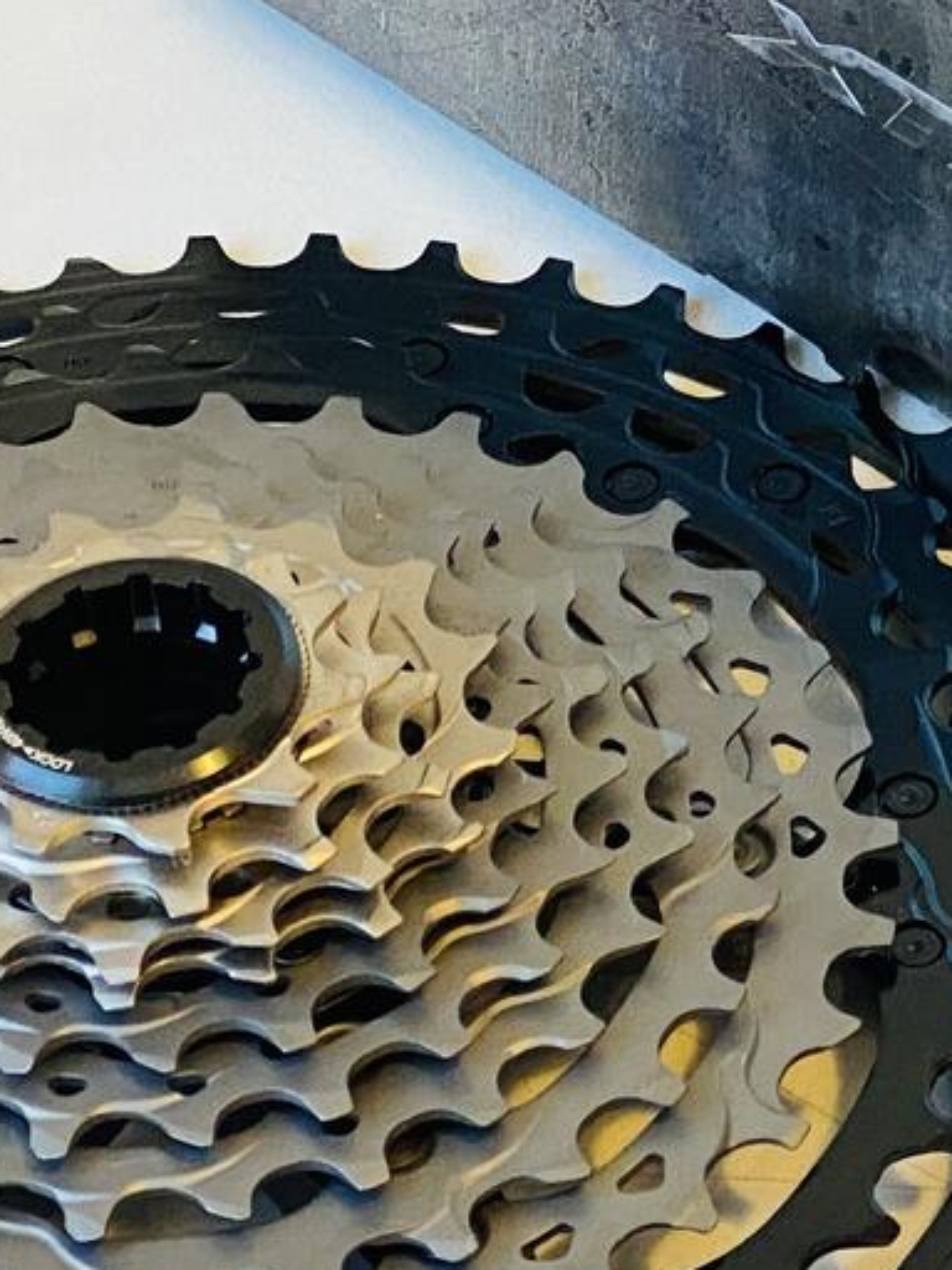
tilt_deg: -41.4
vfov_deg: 10.1
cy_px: 270
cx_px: 1056
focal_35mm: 195
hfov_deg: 7.6
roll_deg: +1.2
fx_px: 7150
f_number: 2
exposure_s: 1/120
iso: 125
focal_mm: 6
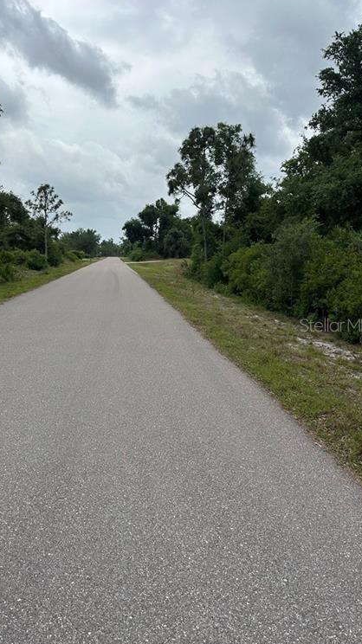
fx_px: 461
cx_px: 132
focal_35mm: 27
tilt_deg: -9.6
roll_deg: -0.9
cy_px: 325
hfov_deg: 42.5
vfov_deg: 69.9
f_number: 1.78
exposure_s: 1/5000
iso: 80
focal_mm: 6.86
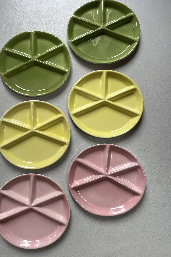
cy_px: 125
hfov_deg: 42.2
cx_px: 73
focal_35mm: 31
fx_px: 221
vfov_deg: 60.3
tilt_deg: -83.1
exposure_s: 1/170
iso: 32
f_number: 1.6
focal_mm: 4.2
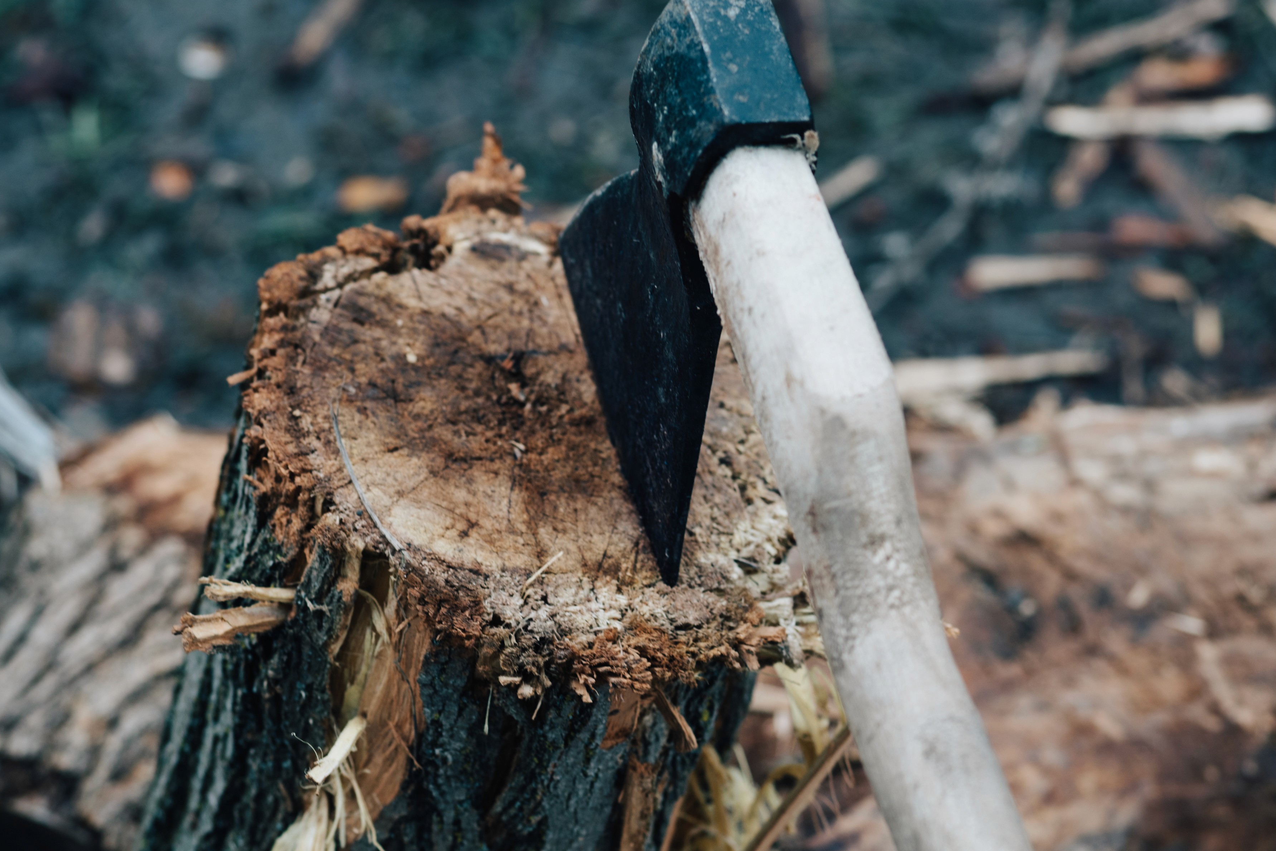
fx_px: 3864
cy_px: 448
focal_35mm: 109
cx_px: 565
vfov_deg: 12.6
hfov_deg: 18.7
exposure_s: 1/80
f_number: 2.5
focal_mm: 50
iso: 125
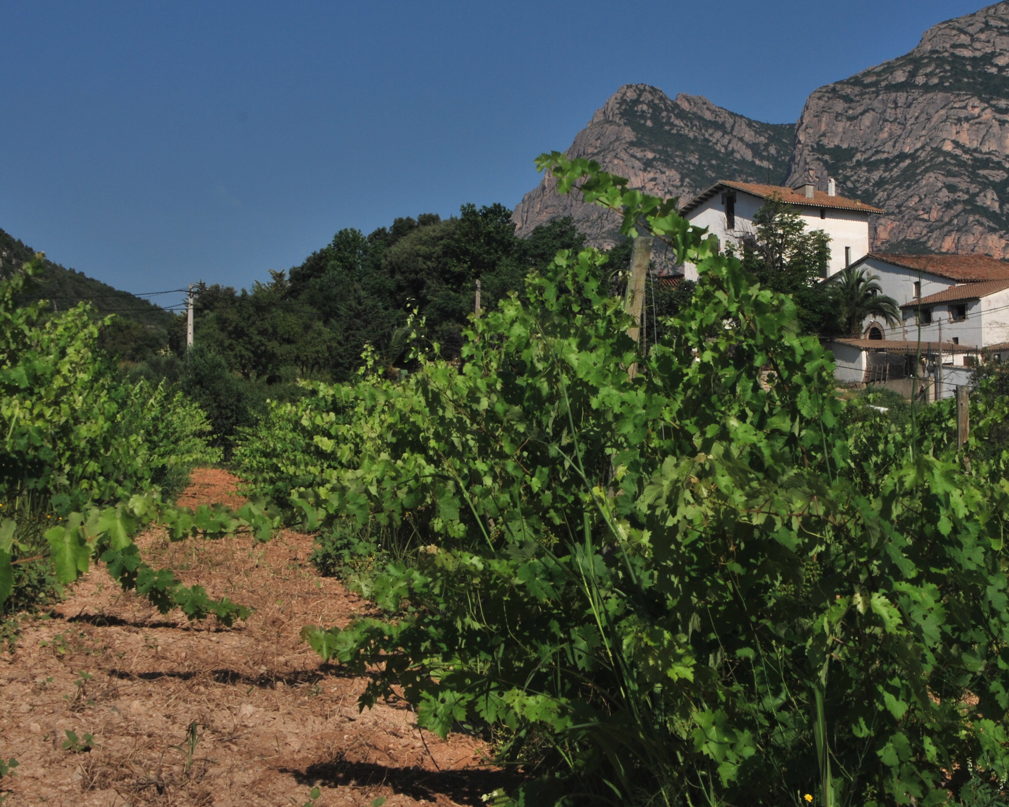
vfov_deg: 17.6
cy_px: 309
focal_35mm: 87
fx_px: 2598
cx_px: 584
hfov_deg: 22.0
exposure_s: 1/200
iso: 100
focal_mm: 40
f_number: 18
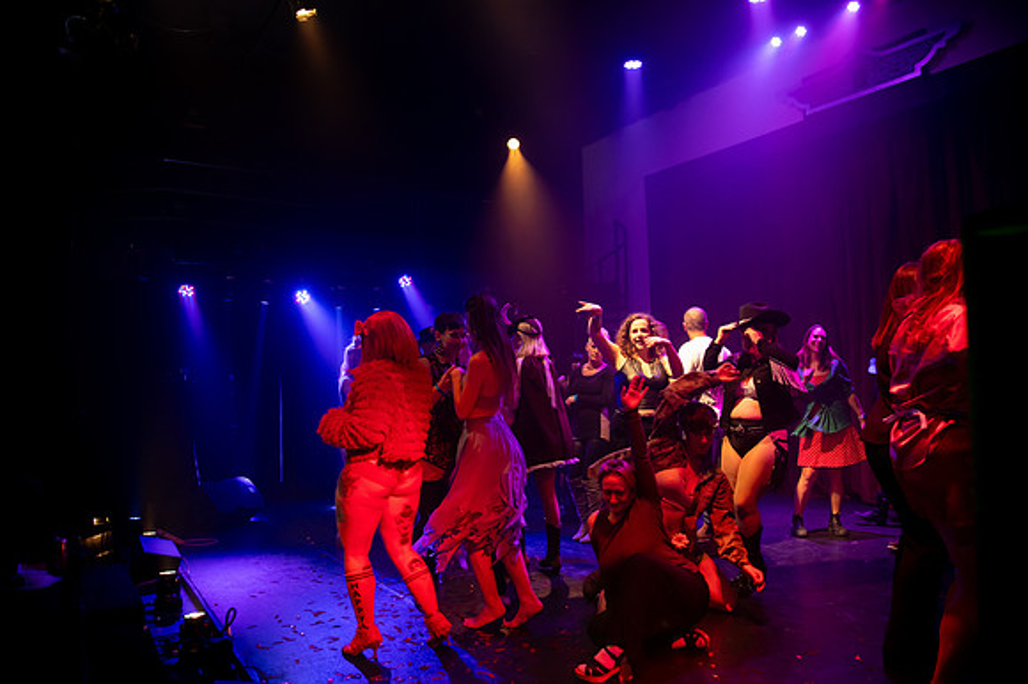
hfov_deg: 73.8
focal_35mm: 24
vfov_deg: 53.1
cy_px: 342
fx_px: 685
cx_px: 514
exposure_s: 1/125
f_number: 4
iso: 4000
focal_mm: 24
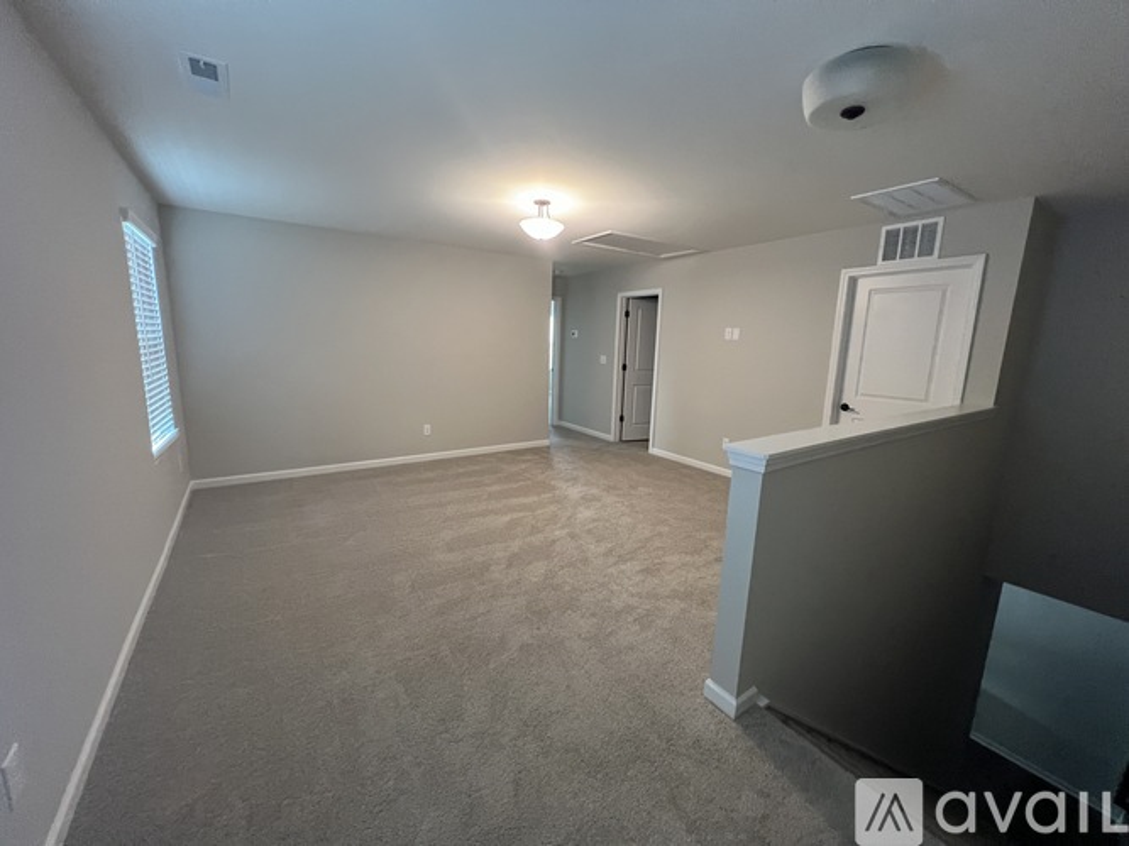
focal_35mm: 13
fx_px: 424
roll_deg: -1.8
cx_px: 564
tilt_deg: -9.6
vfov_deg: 89.9
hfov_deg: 106.2
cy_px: 423
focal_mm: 1.57
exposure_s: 1/60
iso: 500
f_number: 1.8
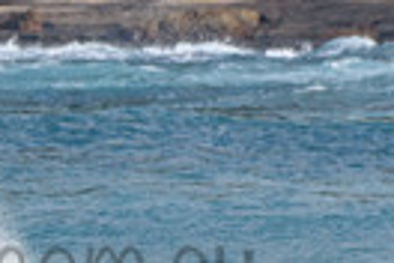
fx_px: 36048
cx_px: -63
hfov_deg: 0.6
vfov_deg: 0.4
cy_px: 235
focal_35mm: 3294
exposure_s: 1/2000
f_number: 5.6
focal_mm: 500
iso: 450
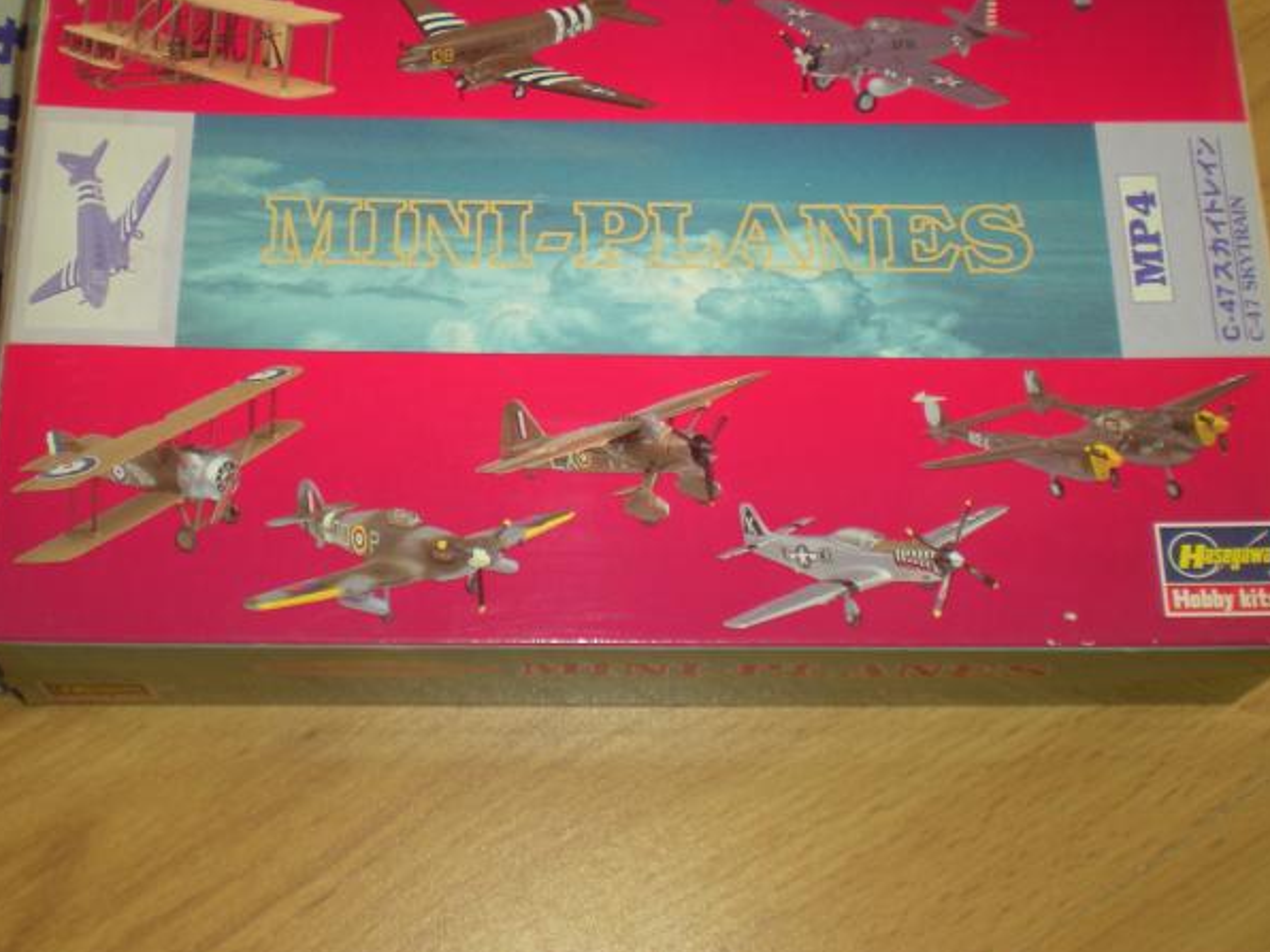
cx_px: 567
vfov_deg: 28.4
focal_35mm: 51
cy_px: 328
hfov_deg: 37.5
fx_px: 1871
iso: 64
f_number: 3.1
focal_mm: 6.3
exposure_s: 1/60.1
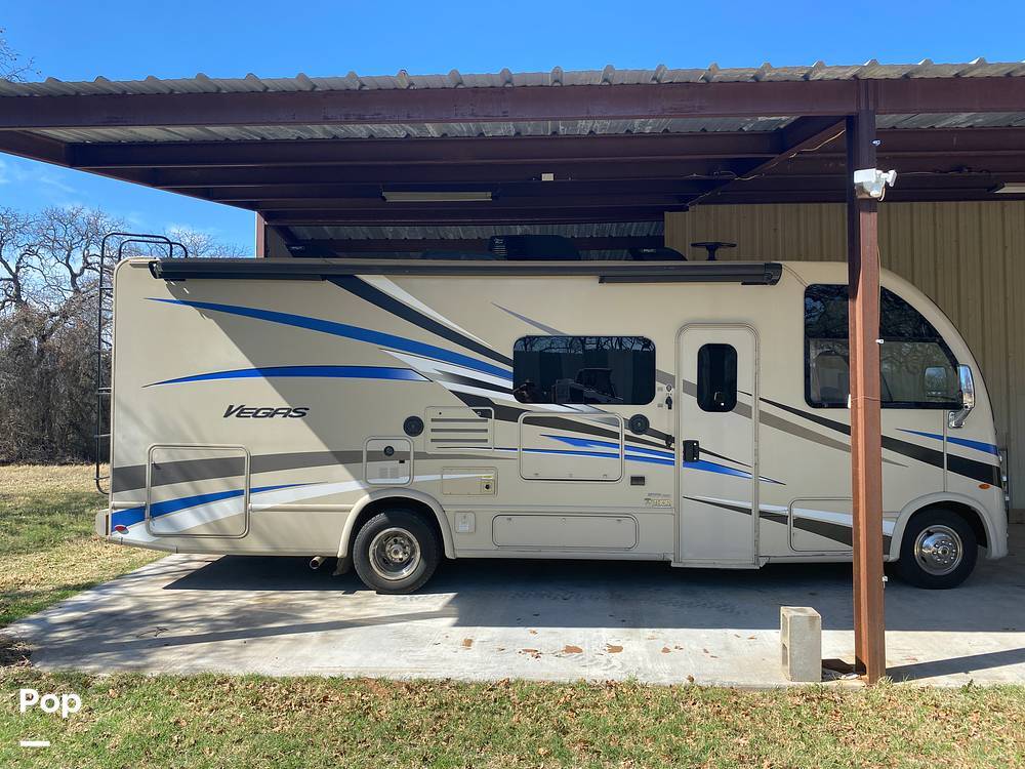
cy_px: 384
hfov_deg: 67.3
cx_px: 512
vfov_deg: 53.1
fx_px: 770
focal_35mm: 26
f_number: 1.8
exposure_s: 1/1412
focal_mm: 4.25
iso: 32
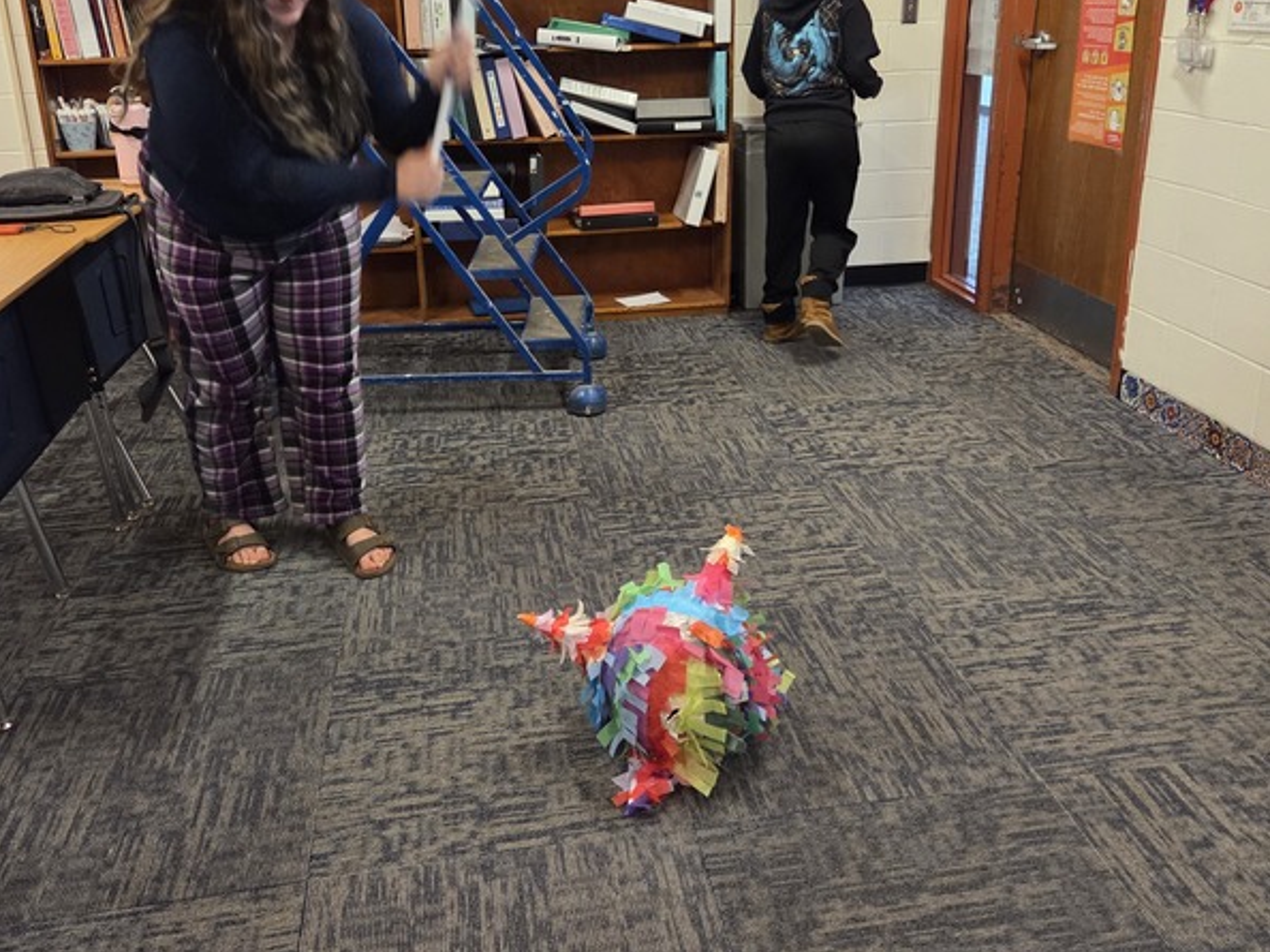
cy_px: 304
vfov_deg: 44.6
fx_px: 1137
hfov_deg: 58.4
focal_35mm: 31
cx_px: 637
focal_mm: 5.4
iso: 800
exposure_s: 1/120
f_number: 1.8
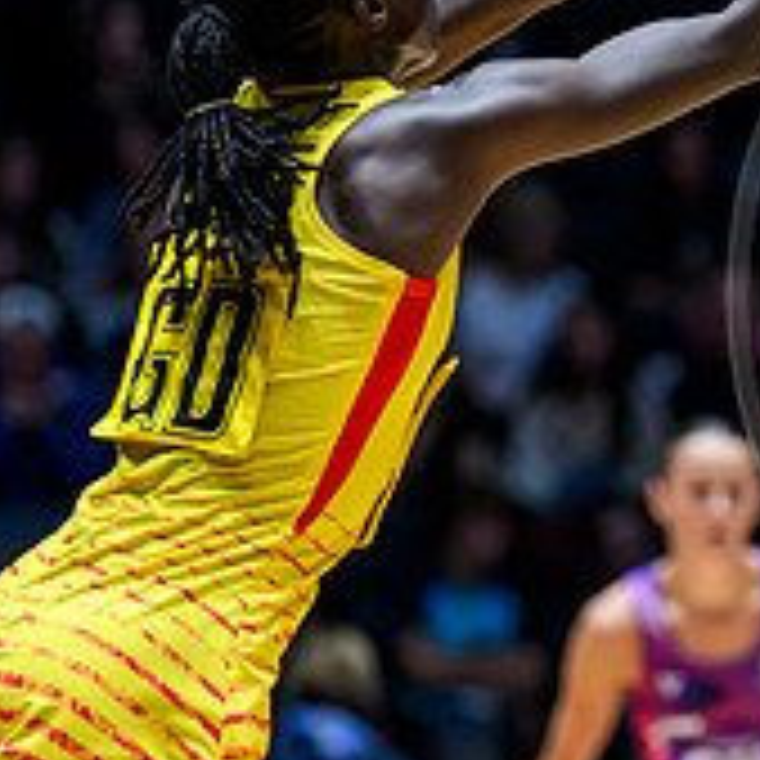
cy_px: 192
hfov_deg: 2.5
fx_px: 17487
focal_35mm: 704
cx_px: 1461
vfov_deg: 2.5
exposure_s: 1/1250
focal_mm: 200
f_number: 3.5
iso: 2500
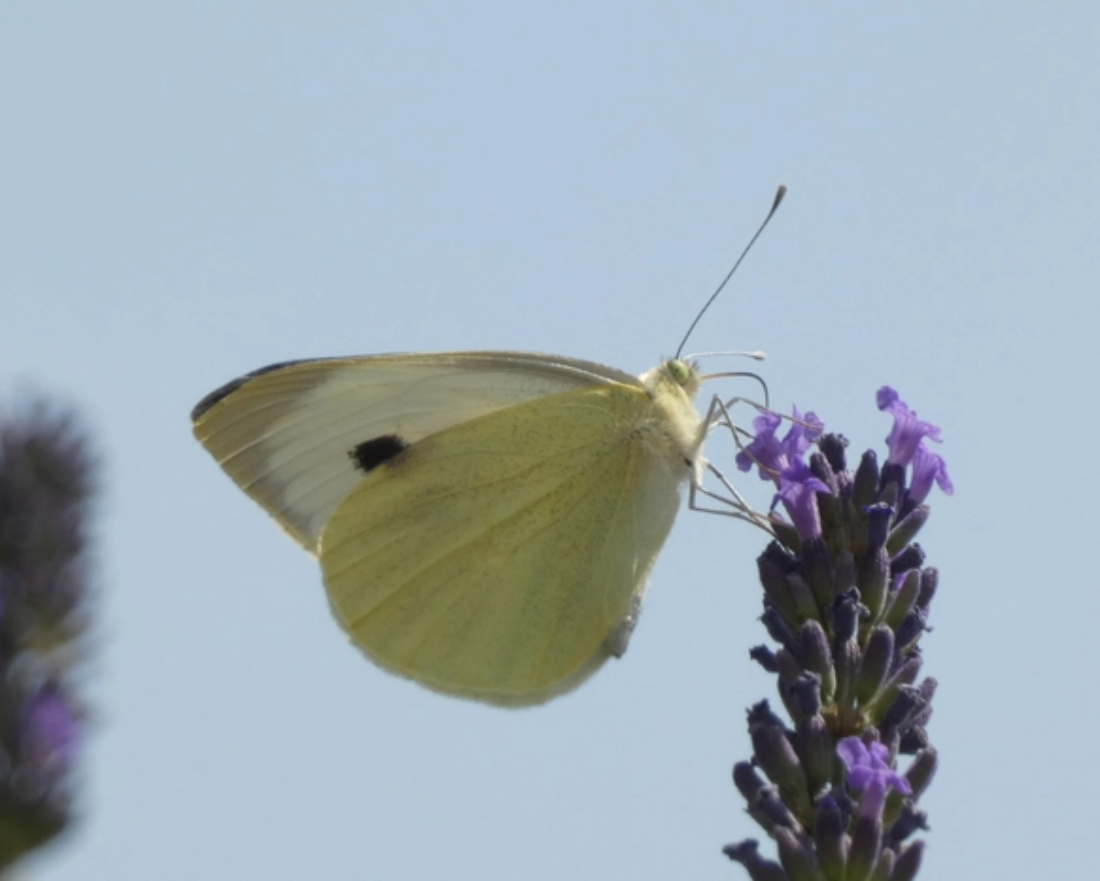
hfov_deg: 4.1
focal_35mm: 472
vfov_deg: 3.3
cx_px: 601
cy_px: 450
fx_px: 15371
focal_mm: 78.8
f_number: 5.6
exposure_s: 1/500
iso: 80
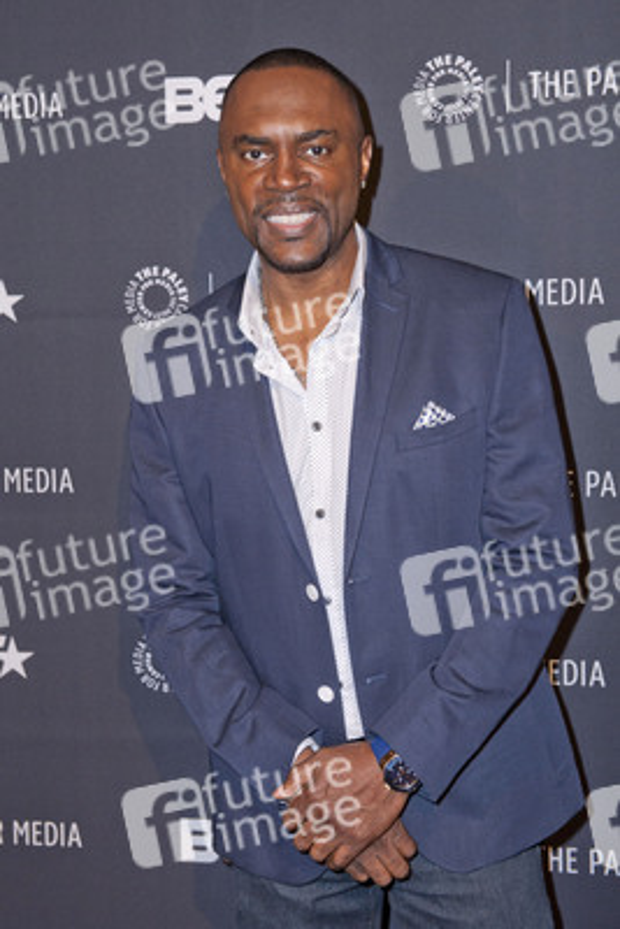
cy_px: 464
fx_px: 1419
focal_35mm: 55
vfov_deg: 36.2
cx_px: 310
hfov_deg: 24.6
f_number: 4.5
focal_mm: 55
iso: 500
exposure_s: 1/400
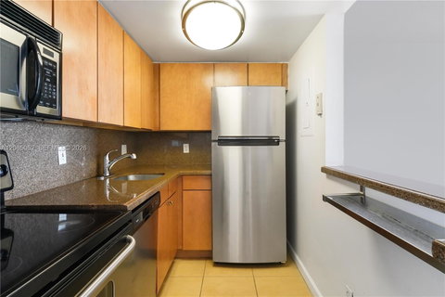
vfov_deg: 81.2
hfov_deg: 104.3
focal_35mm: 14
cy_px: 148
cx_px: 222
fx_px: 173
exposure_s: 1/30
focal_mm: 14
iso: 3200
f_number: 9
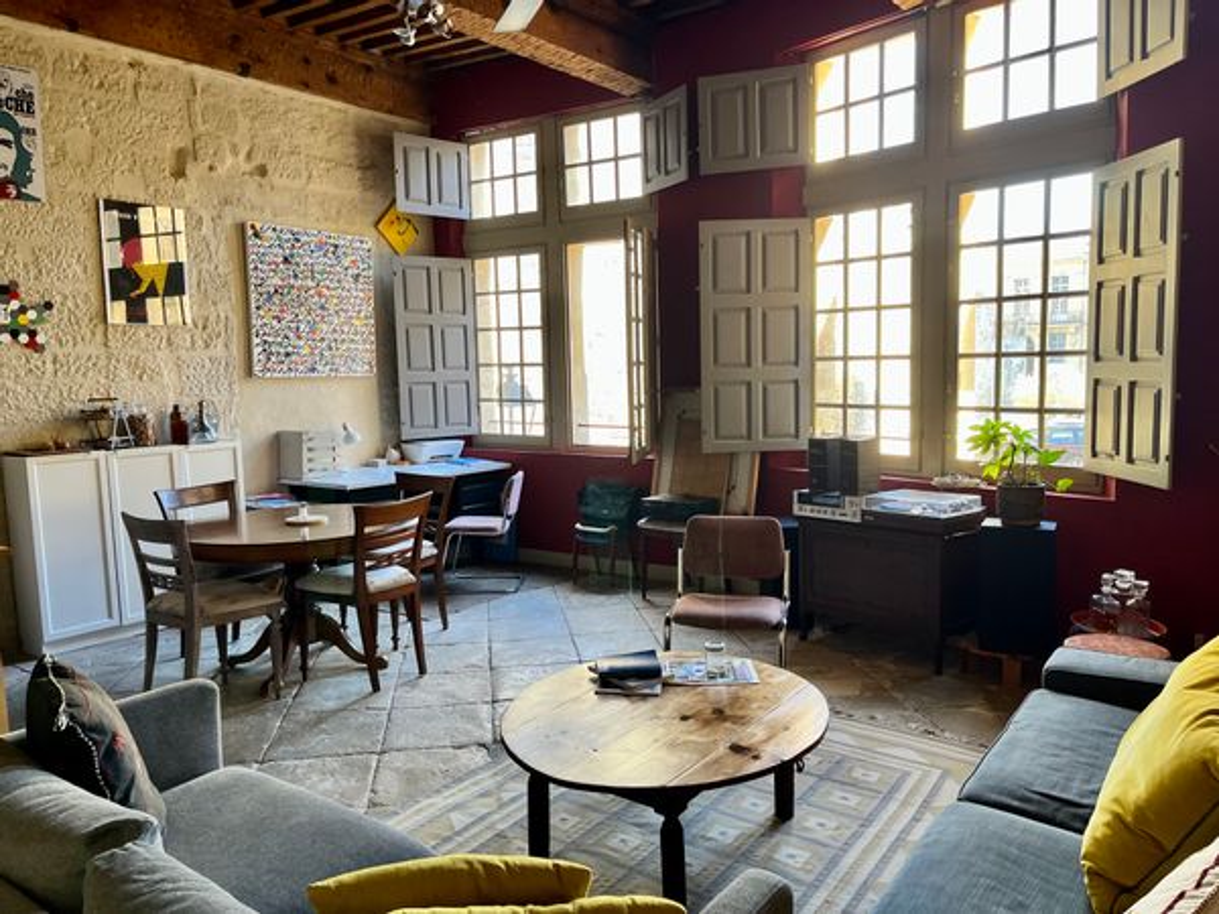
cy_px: 457
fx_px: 916
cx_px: 610
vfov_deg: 53.1
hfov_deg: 67.3
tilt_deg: -6.3
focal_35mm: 26
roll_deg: +1.7
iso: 125
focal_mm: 5.1
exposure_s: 1/112
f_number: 1.6
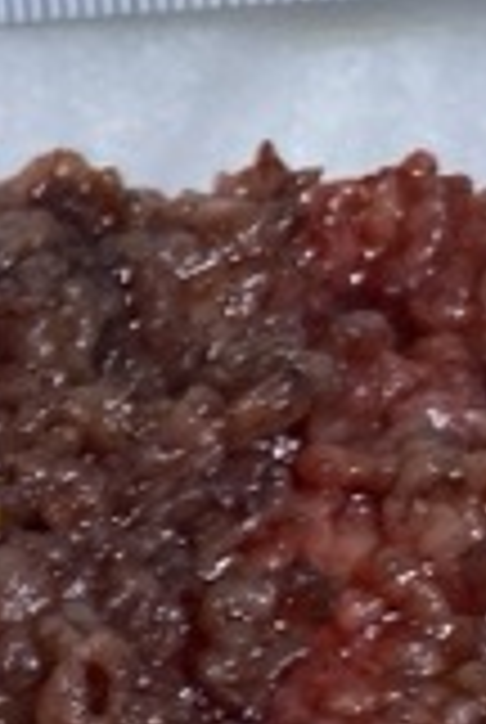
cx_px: -976
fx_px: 2702
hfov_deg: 8.6
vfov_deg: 14.4
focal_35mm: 134
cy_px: 1021
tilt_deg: -74.1
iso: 80
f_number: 1.8
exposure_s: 1/118
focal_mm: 4.25
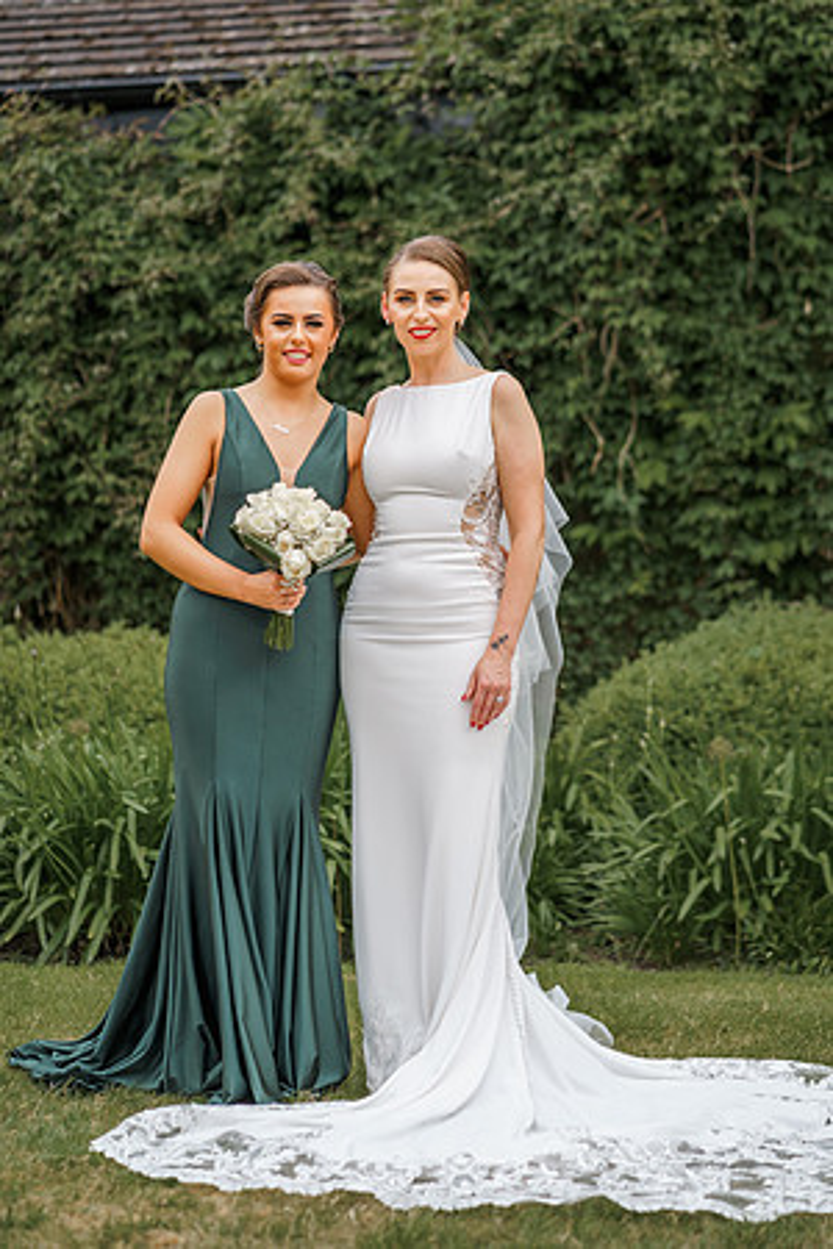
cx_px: 416
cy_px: 624
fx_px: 2950
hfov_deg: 16.1
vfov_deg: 23.9
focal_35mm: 85
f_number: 2.8
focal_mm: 85
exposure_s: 1/640
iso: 100
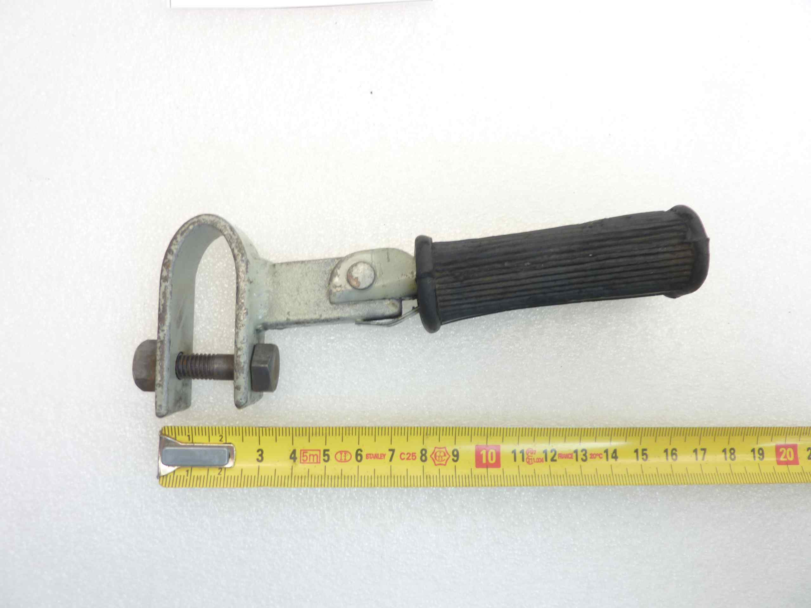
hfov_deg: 69.4
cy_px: 304
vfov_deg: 54.9
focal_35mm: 25
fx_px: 586
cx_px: 406
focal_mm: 4.1
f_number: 3.3
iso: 80
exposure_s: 1/13
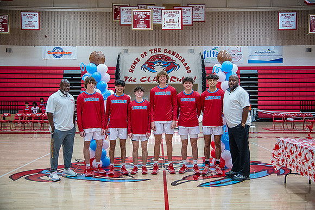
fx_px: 332
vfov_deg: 35.0
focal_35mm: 38
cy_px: 105
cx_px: 158
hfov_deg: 50.7
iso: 2000
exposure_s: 1/320
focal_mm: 38
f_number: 4
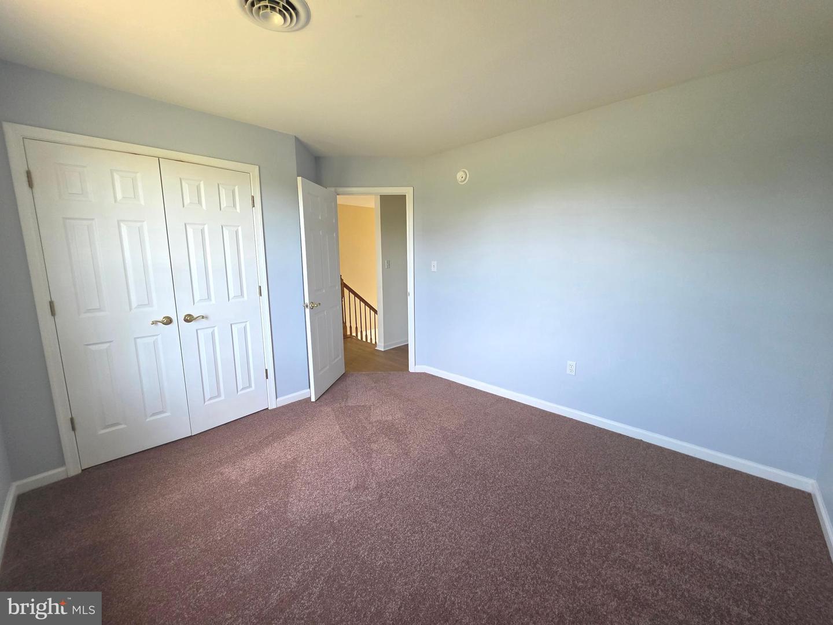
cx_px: 416
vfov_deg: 89.9
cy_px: 312
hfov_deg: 106.2
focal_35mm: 13
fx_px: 313
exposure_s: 1/359
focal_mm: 2.2
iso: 400
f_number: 1.9
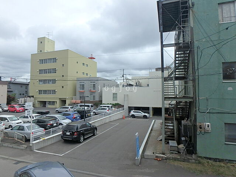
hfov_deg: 79.0
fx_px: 143
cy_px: 88
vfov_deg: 63.4
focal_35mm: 21
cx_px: 118
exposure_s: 1/500
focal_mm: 3.7
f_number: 6
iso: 125
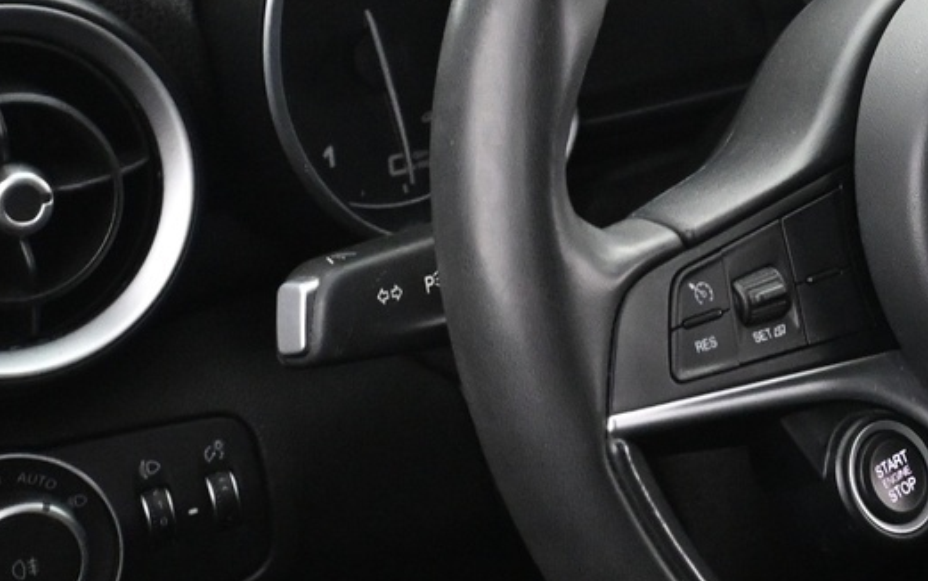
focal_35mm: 97
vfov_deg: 13.4
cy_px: 182
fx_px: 2464
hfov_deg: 20.4
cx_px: 1006
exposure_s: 1/25
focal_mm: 20.5
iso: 4000
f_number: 3.8
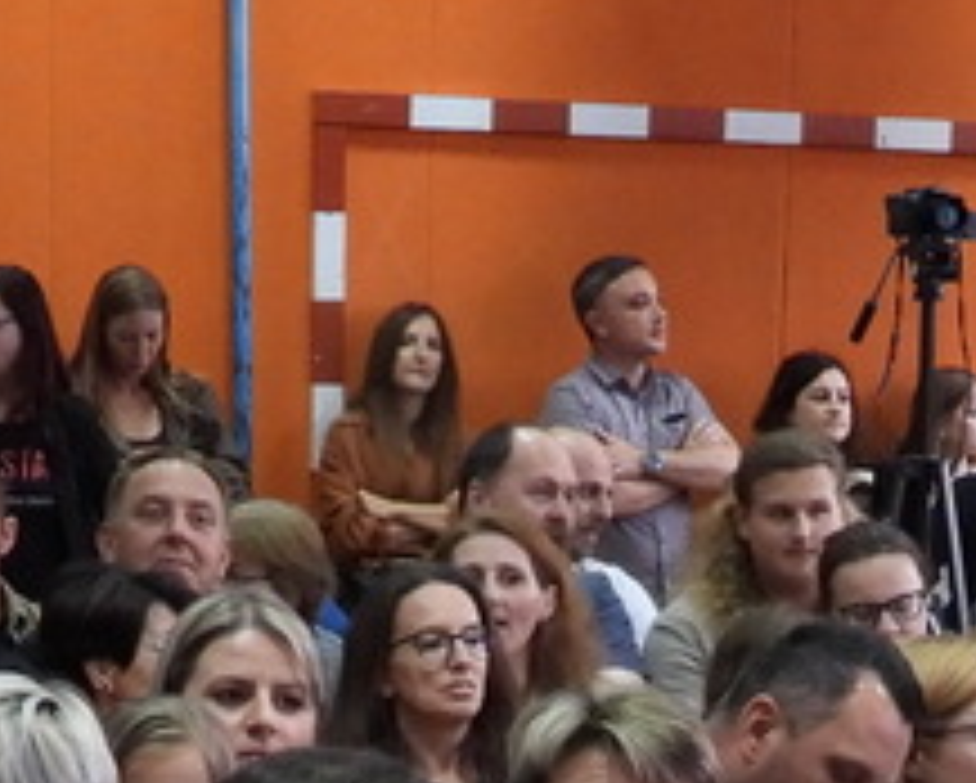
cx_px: 585
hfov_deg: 12.8
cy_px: 1318
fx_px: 4366
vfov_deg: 9.8
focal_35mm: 151
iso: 400
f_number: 2.8
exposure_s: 1/25
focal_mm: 5
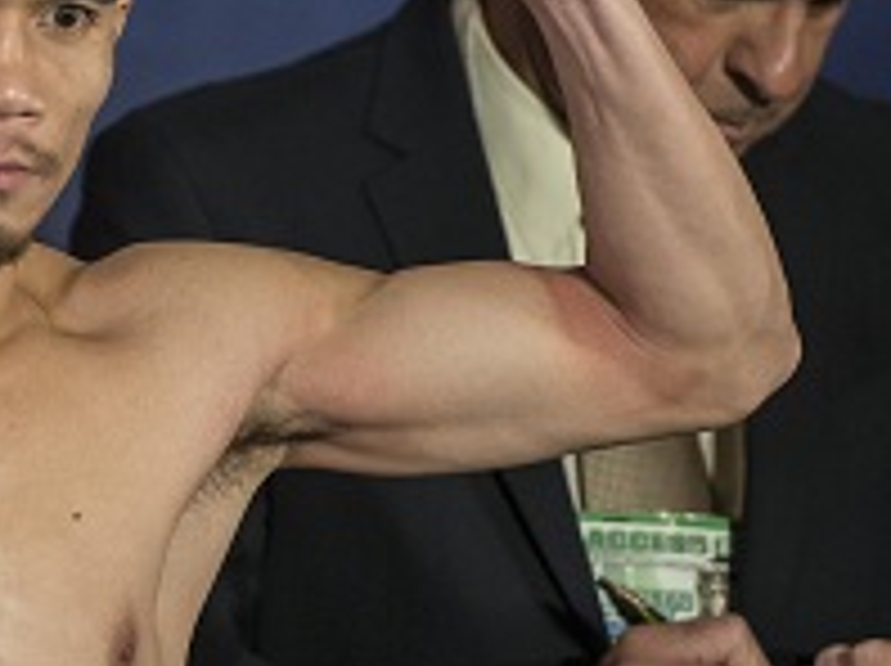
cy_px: 295
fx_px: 17507
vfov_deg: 2.2
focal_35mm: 681
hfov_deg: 2.9
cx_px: -126
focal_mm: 200
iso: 2000
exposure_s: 1/250
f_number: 2.8
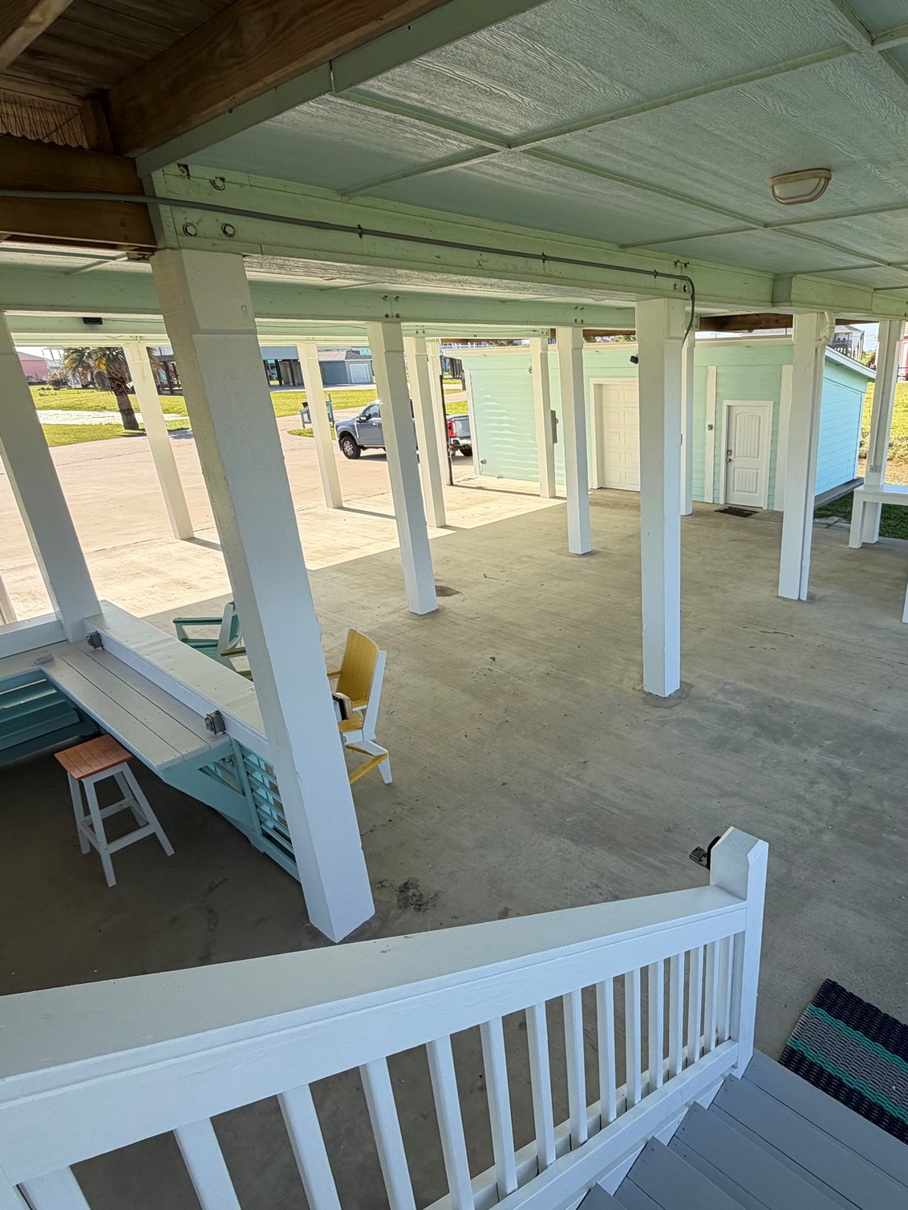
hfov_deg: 66.5
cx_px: 620
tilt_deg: -21.1
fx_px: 664
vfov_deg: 84.7
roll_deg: +2.5
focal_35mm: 19
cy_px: 600
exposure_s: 1/502
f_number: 2.2
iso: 50
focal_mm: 2.22
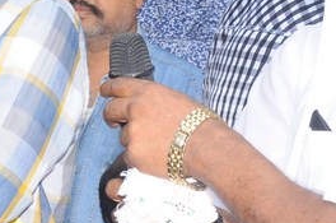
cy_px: 99
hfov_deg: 6.8
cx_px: -10
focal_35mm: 303
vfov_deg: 4.5
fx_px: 2823
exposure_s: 1/125
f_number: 11
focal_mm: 52
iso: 1250
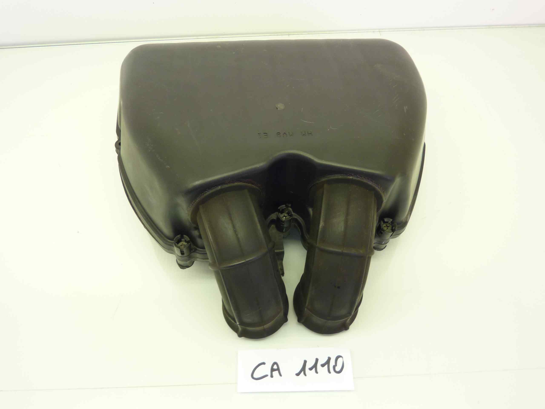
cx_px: 272
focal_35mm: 27
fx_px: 425
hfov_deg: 65.3
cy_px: 204
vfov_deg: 51.4
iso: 80
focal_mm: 4.1
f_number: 3.3
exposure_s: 1/15
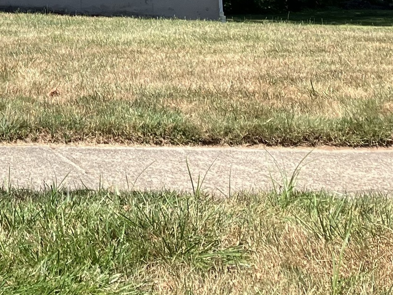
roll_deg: -0.8
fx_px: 1181
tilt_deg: +8.4
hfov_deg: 15.9
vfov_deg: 13.0
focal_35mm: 104
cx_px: -329
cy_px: -225
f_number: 1.8
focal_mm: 3.99
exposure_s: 1/810
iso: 32
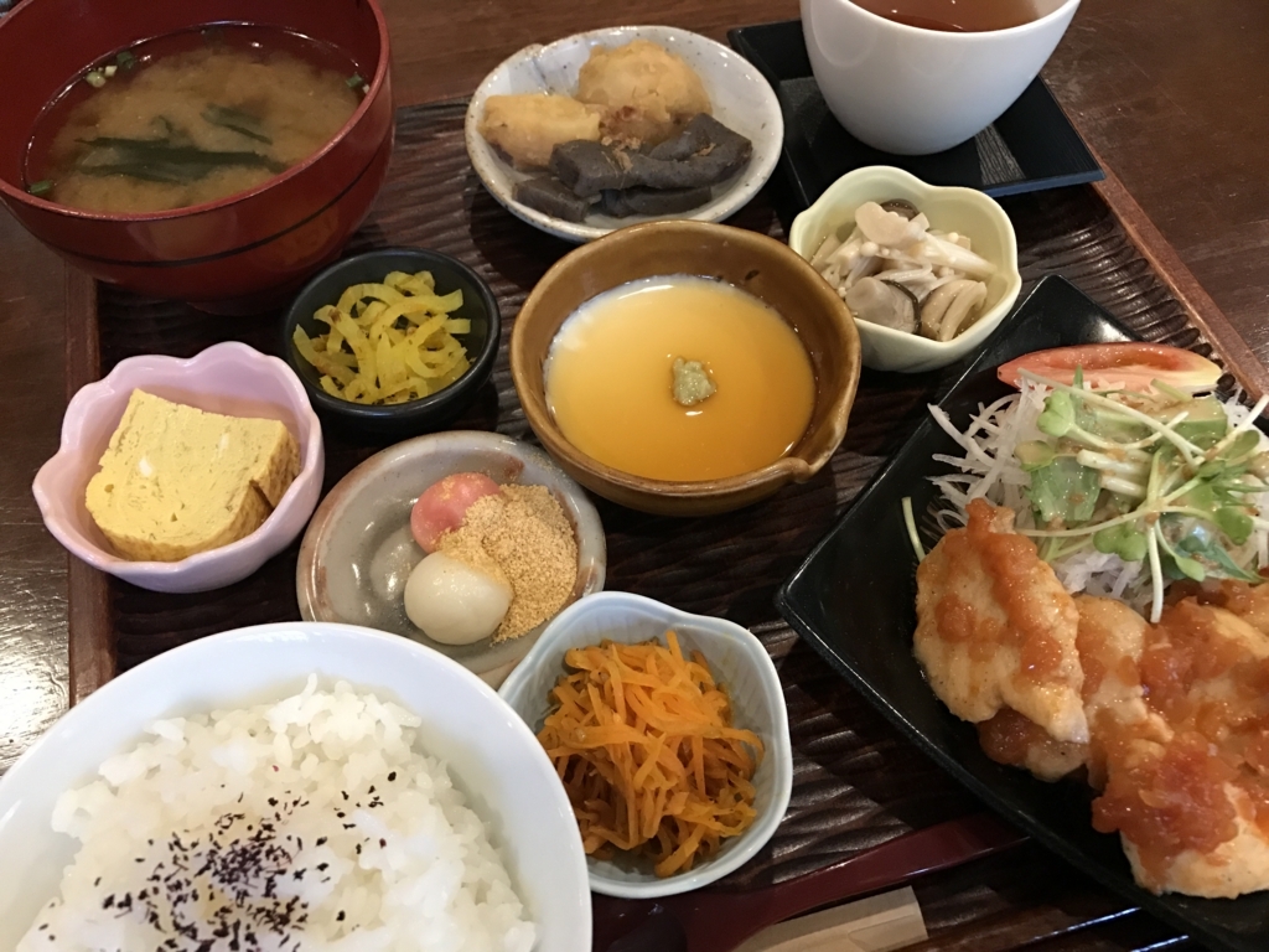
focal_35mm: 28
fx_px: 1026
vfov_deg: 49.7
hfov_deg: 63.4
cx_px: 634
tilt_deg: -57.6
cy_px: 476
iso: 100
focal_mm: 3.99
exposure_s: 1/15
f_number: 1.8
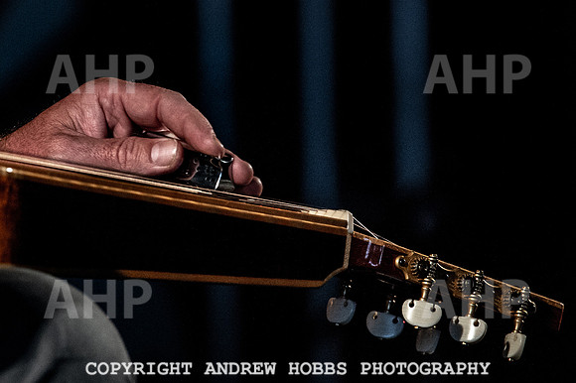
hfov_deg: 7.0
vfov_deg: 4.7
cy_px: 166
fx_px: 4718
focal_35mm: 295
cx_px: 250
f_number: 5.6
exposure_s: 1/1000
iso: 6400
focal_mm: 200
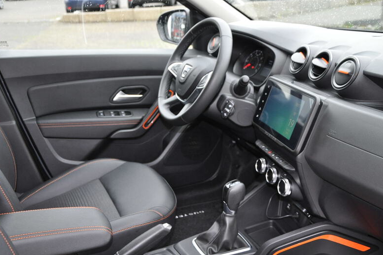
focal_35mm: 40
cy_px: 126
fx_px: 425
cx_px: 190
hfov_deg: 48.5
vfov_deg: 33.4
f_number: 4
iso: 800
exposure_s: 1/100
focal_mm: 26
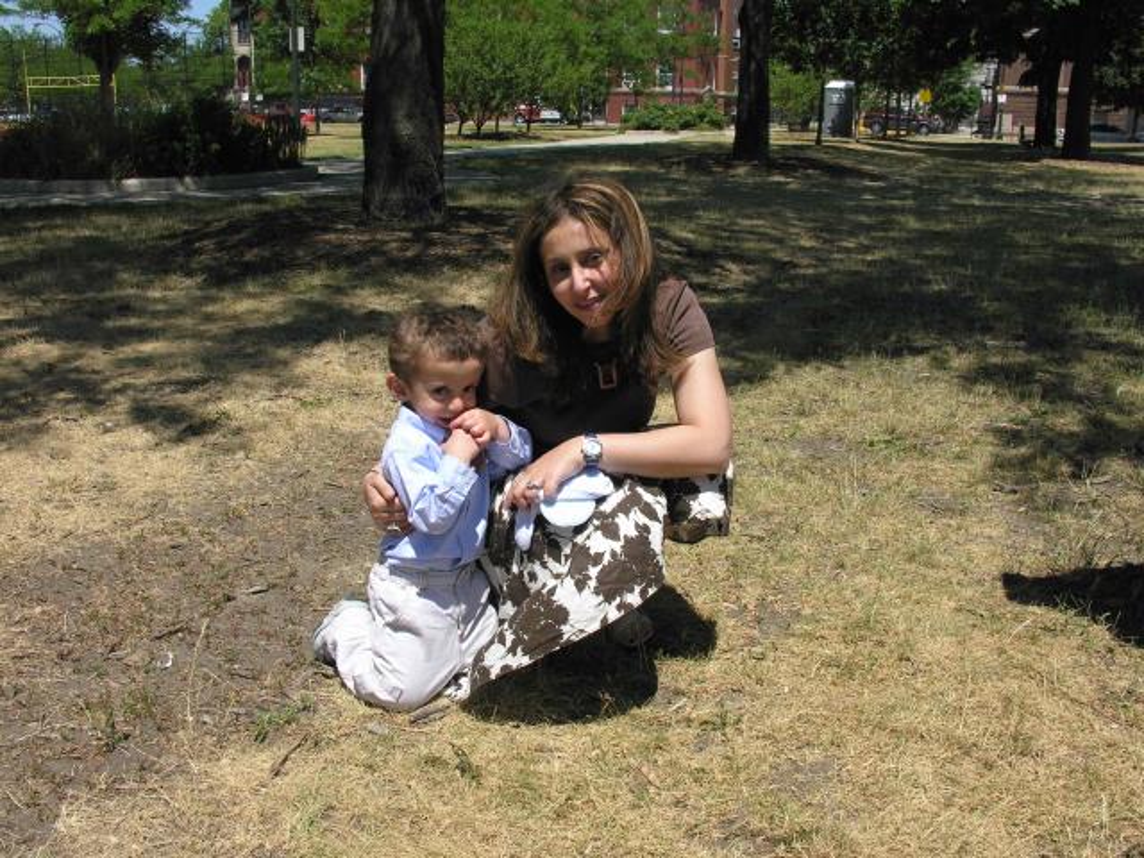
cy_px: 429
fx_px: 1157
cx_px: 572
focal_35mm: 35
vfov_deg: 40.7
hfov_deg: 52.6
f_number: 6.3
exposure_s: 1/217
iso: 50
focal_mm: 8.9
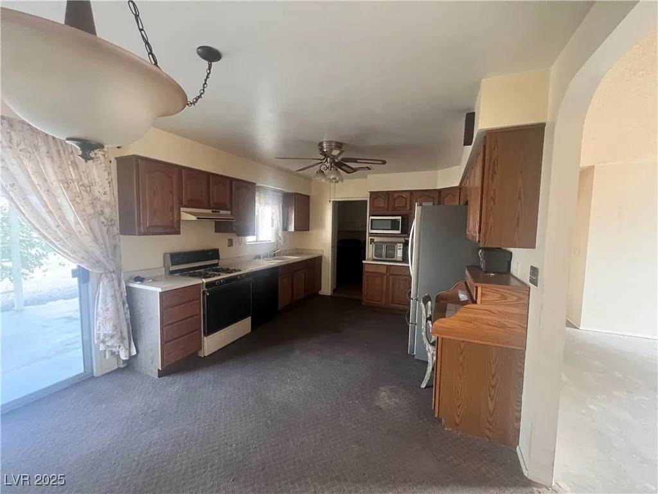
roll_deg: -0.7
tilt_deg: -5.2
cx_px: 329
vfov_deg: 89.9
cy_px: 247
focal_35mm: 13
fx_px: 247
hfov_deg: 106.2
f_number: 1.8
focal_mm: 1.57
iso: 1000
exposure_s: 1/60
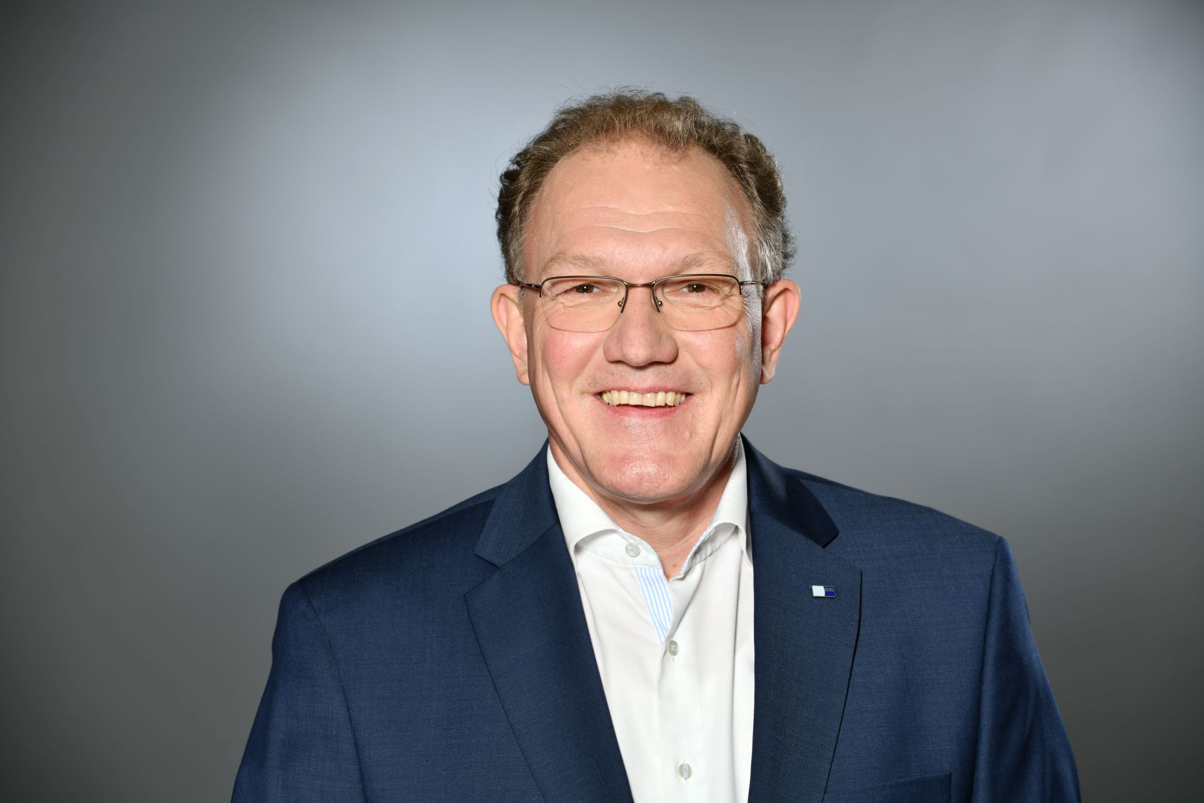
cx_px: 602
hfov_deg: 13.2
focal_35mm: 155
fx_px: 5183
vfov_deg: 8.9
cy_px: 402
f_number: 8
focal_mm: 155
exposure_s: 1/160
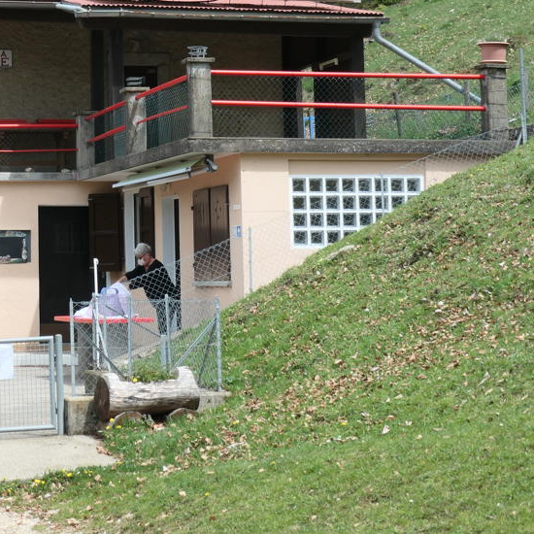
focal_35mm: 95
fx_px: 1658
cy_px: 88
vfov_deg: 18.1
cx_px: 86
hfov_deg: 18.1
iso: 200
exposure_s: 1/1000
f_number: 3.9
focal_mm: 15.1
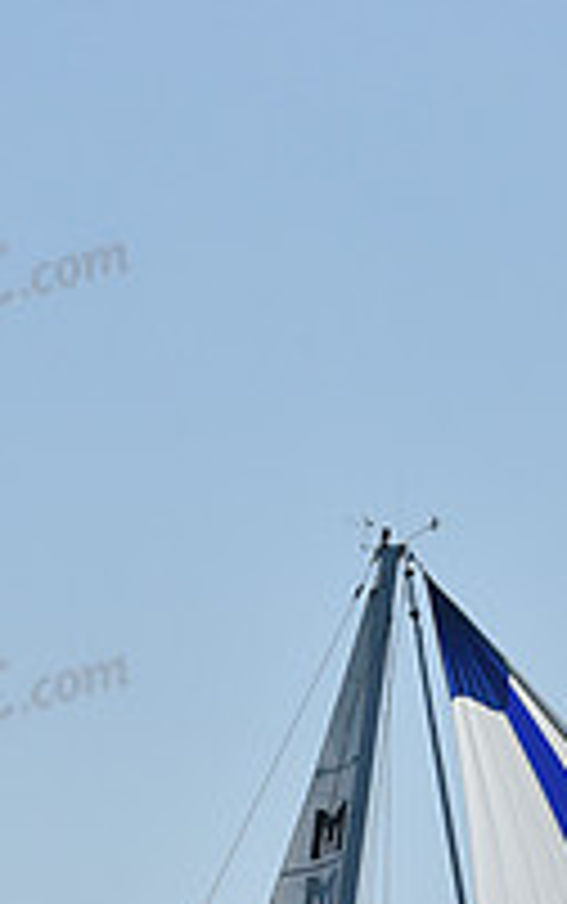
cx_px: 362
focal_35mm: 235
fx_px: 5798
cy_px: 908
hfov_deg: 5.6
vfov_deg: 8.9
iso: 250
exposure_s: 1/1600
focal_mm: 80
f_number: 9
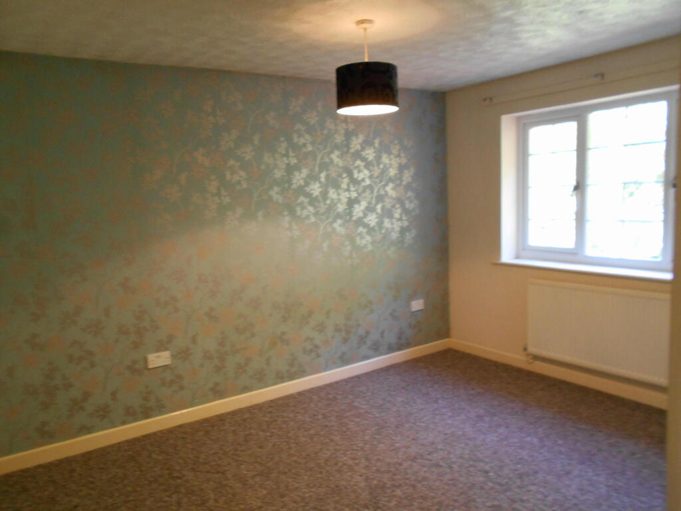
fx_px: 511
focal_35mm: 26
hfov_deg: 67.3
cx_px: 340
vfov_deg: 53.1
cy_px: 256
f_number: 3.2
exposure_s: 1/30
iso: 320
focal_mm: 4.6
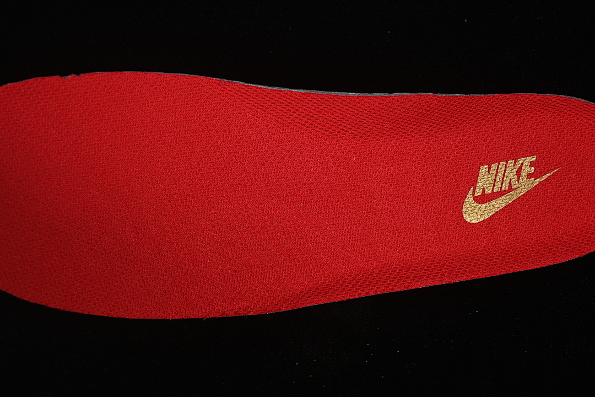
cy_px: 198
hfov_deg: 27.0
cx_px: 298
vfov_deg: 18.2
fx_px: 1239
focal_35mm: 75
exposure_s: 1/80
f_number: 7.1
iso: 160
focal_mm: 50
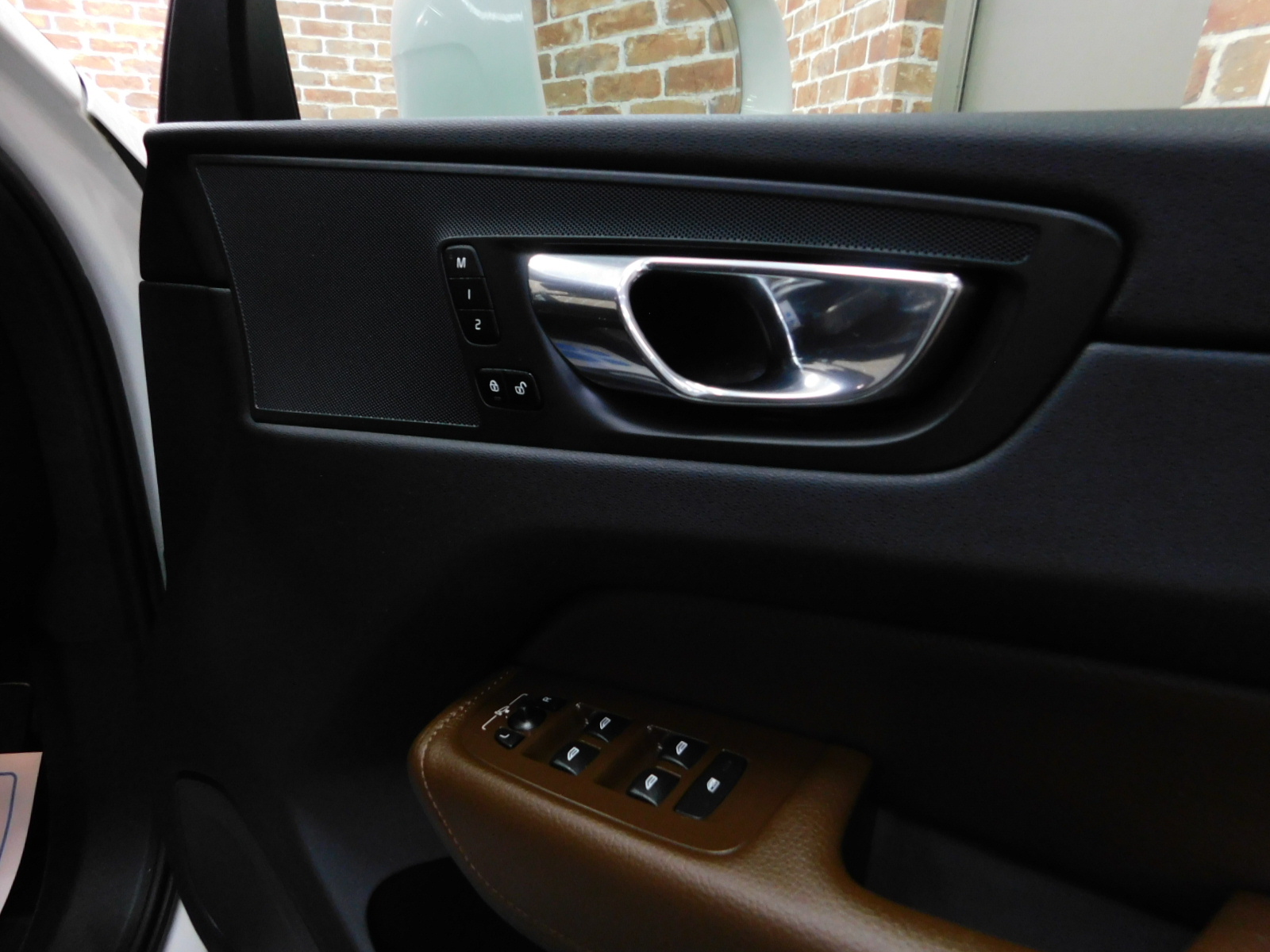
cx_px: 635
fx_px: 844
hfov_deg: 73.9
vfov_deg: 58.9
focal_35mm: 23
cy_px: 476
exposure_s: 1/30
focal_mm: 4
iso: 400
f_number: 3
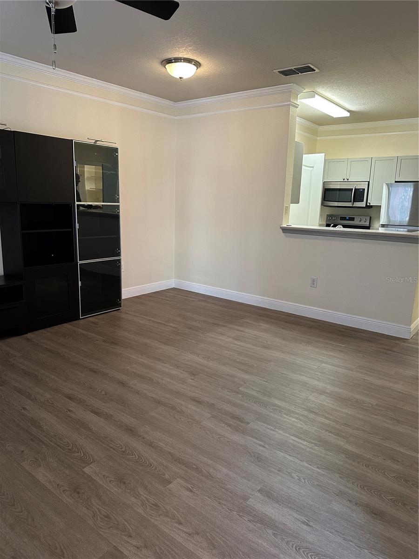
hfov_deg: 56.8
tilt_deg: -10.6
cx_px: 210
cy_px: 280
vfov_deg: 71.6
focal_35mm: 24
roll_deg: -2.0
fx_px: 387
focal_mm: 6.86
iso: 250
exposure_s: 1/60
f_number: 1.78
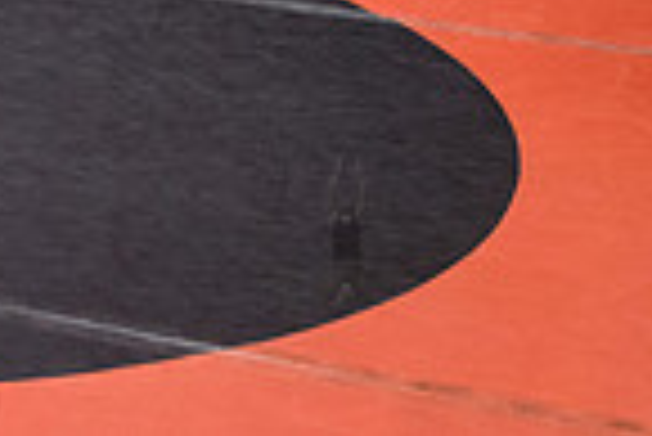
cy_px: -429
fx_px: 2538
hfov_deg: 13.2
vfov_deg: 9.2
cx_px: -526
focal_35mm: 140
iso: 5000
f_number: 3.2
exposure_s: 1/400
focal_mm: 35
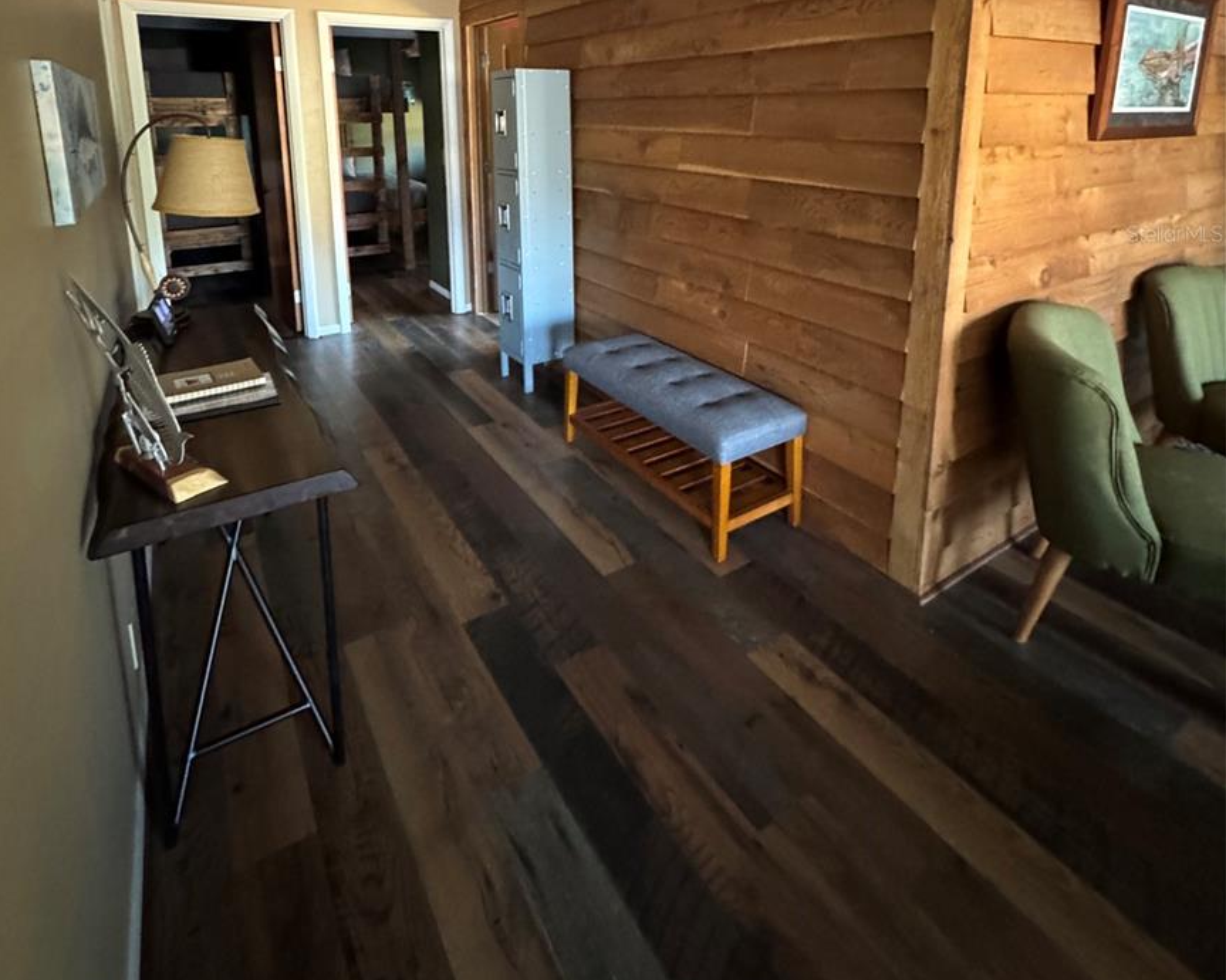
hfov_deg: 83.3
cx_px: 588
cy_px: 233
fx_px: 689
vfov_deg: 66.0
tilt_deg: -9.1
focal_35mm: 19
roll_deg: -0.7
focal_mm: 2.22
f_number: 2.2
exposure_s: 1/30
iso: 1250
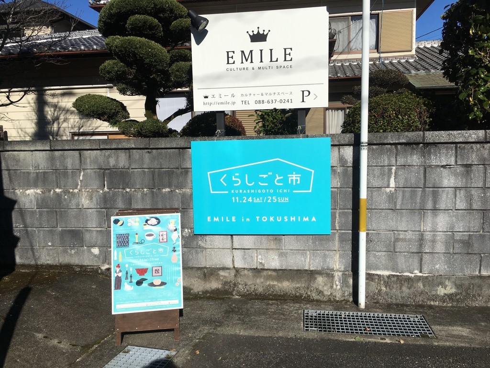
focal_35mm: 29
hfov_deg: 61.7
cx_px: 245
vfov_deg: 48.2
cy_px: 184
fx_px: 411
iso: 25
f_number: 2.2
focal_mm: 4.15
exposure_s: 1/5128
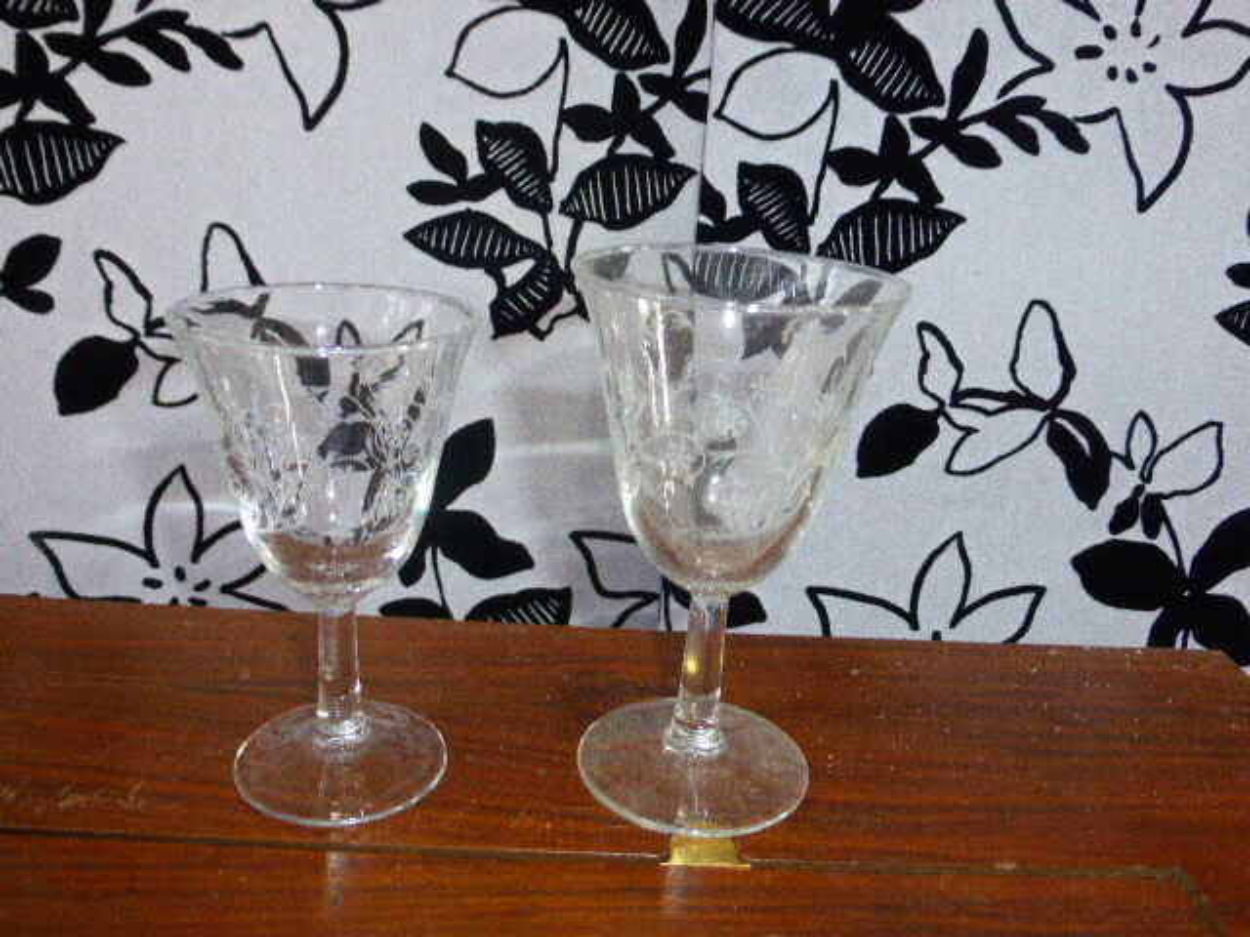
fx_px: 1083
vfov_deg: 46.8
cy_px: 468
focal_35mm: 30
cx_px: 625
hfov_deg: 60.0
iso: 640
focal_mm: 5.4
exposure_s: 1/60
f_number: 3.6
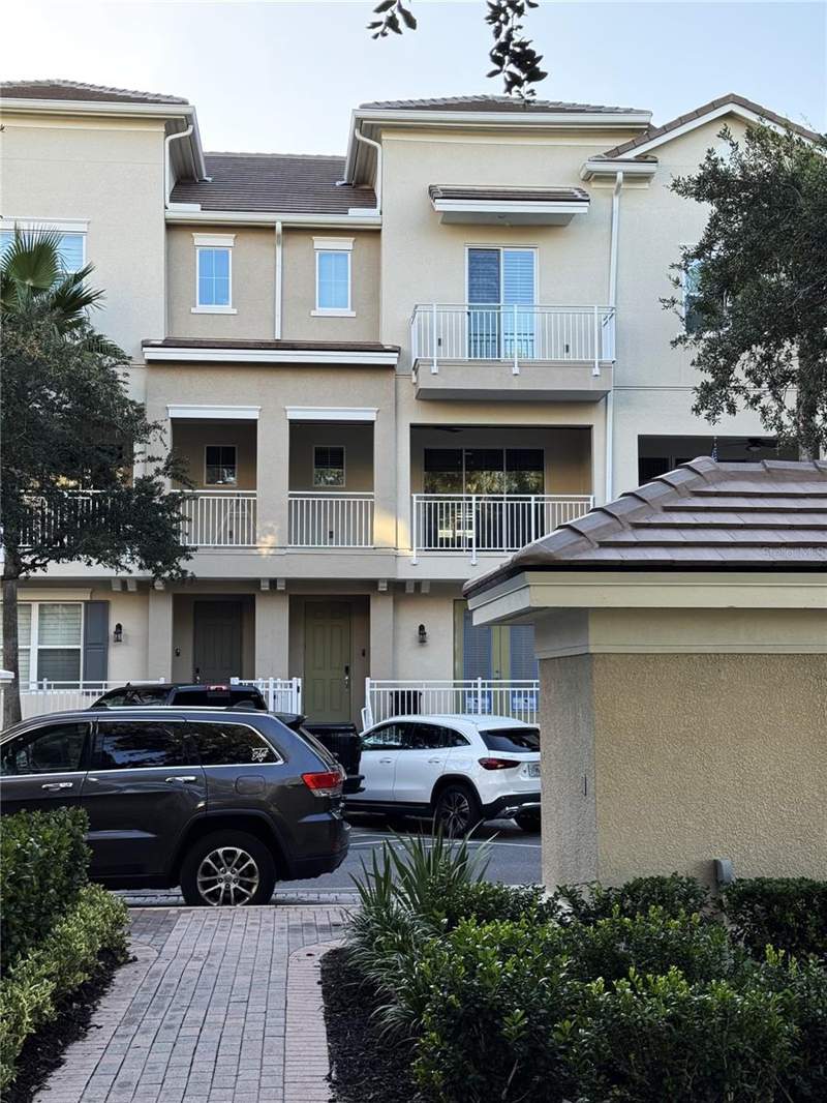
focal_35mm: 48
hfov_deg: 30.3
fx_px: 1528
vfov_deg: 39.6
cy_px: 552
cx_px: 414
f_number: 1.78
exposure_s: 1/495
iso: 64
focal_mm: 6.76
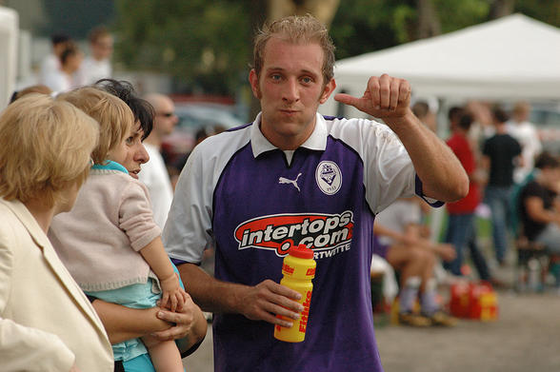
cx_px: 280
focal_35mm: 300
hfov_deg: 6.9
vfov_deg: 4.6
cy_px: 186
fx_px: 4663
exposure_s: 1/640
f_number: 6.3
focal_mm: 200
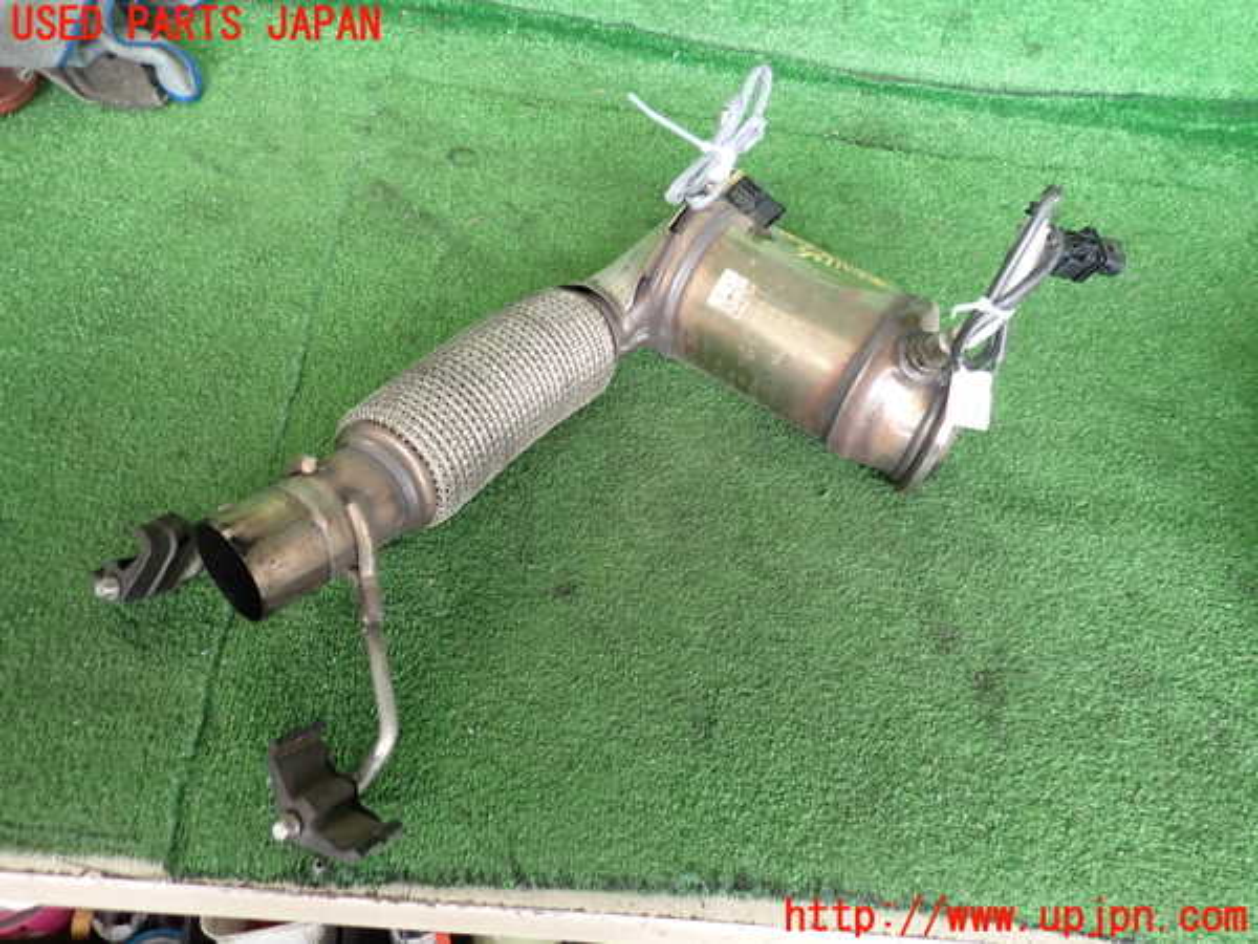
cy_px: 472
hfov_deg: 69.4
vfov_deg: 54.9
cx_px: 629
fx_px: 909
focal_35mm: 25
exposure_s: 1/40
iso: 200
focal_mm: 4.5
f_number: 2
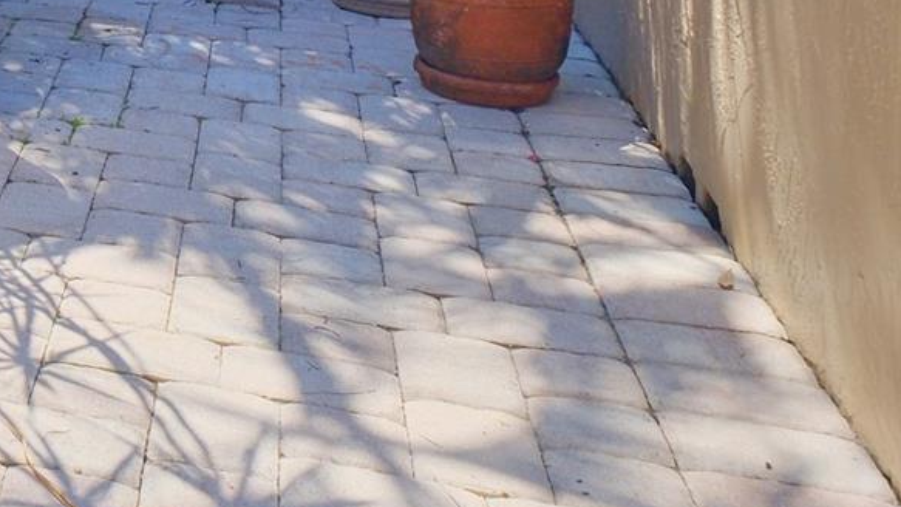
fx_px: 1649
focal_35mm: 69
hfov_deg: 25.6
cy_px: -278
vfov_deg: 15.9
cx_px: -311
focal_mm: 16
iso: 640
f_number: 8
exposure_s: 1/400
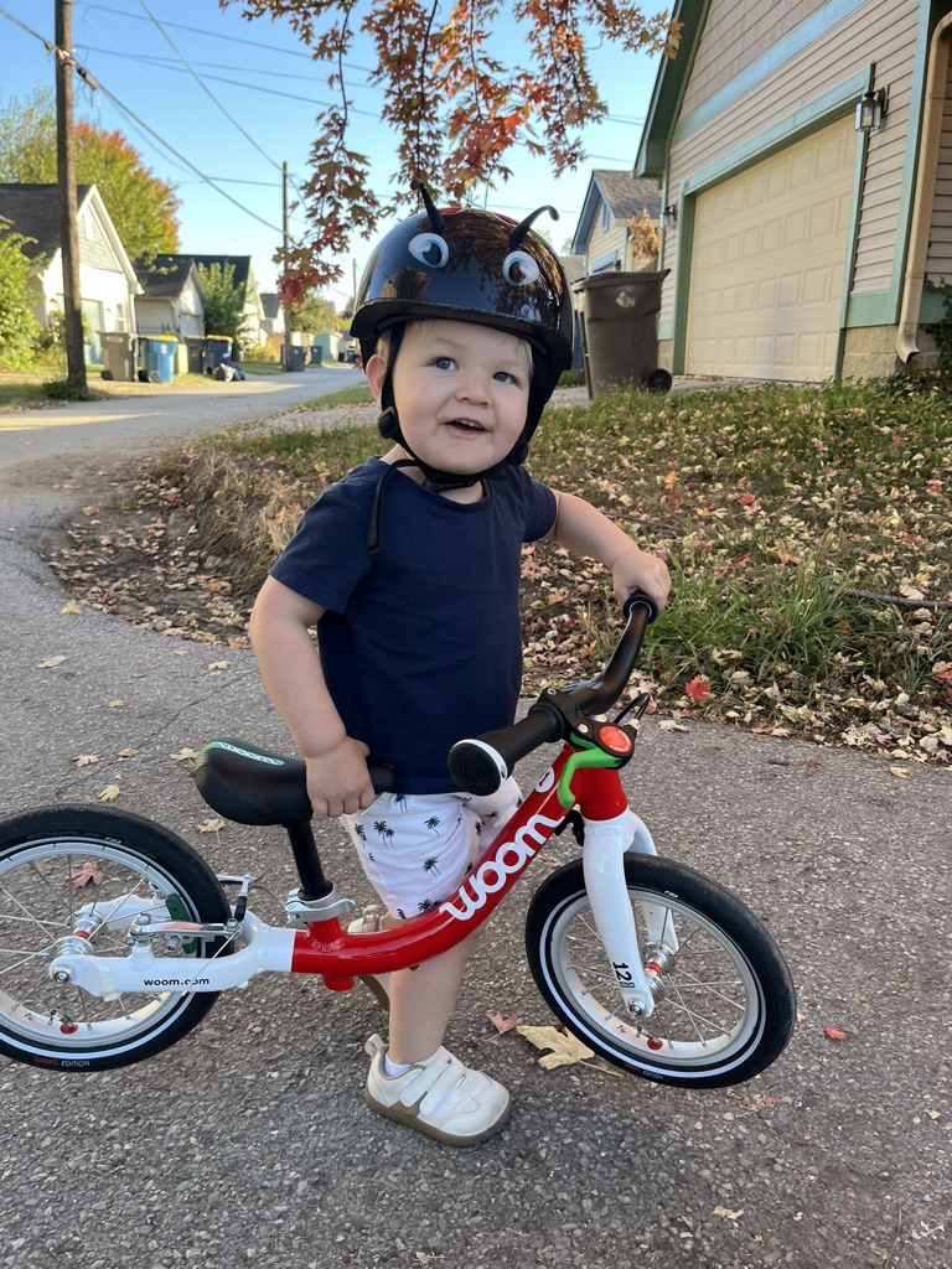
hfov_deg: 53.1
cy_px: 634
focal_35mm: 26
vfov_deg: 67.3
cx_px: 476
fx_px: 953
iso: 50
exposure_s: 1/232
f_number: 1.6
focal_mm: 5.1
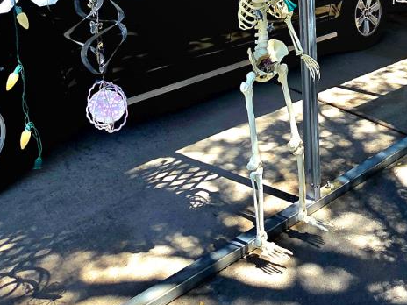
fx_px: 494
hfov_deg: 43.1
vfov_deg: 28.1
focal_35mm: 42
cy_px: -95
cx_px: 315
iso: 40
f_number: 1.9
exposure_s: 1/833
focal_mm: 2.2
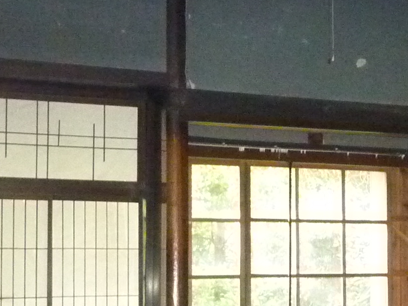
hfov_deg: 22.3
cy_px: 232
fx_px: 990
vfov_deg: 17.5
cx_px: 420
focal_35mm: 84
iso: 1000
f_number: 3.3
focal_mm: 4.1
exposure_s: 1/30
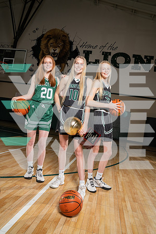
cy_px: 117
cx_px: 78
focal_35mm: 24
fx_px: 156
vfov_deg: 73.7
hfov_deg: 53.1
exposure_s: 1/250
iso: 320
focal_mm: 24
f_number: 7.1
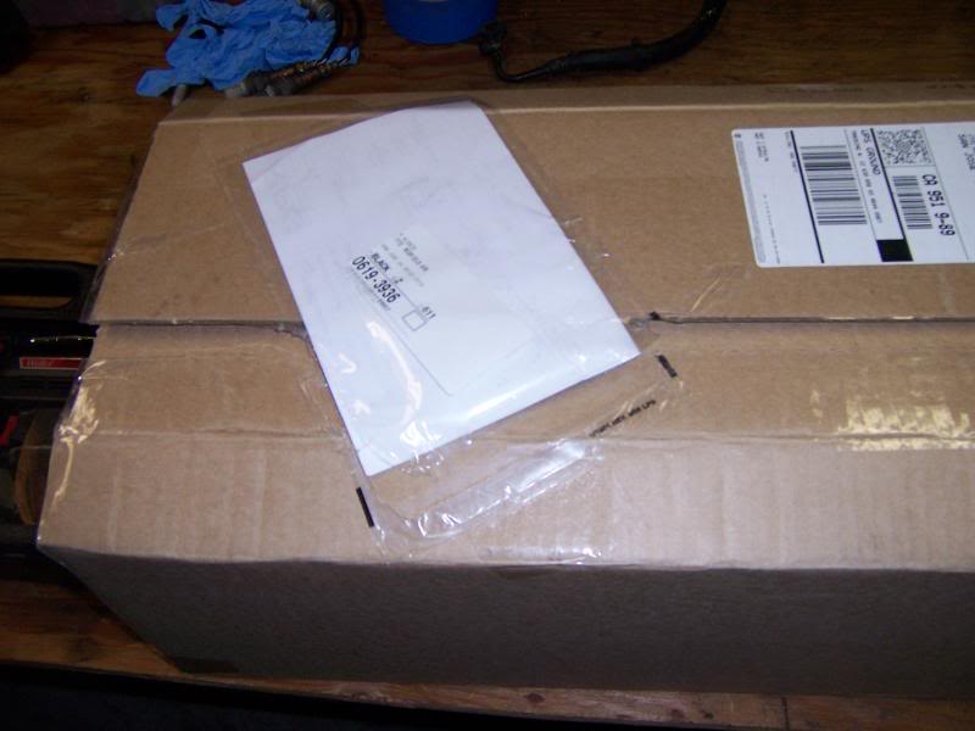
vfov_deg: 42.9
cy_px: 366
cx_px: 488
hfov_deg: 55.4
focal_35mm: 33
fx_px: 929
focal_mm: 5.5
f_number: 2.8
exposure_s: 1/60
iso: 140
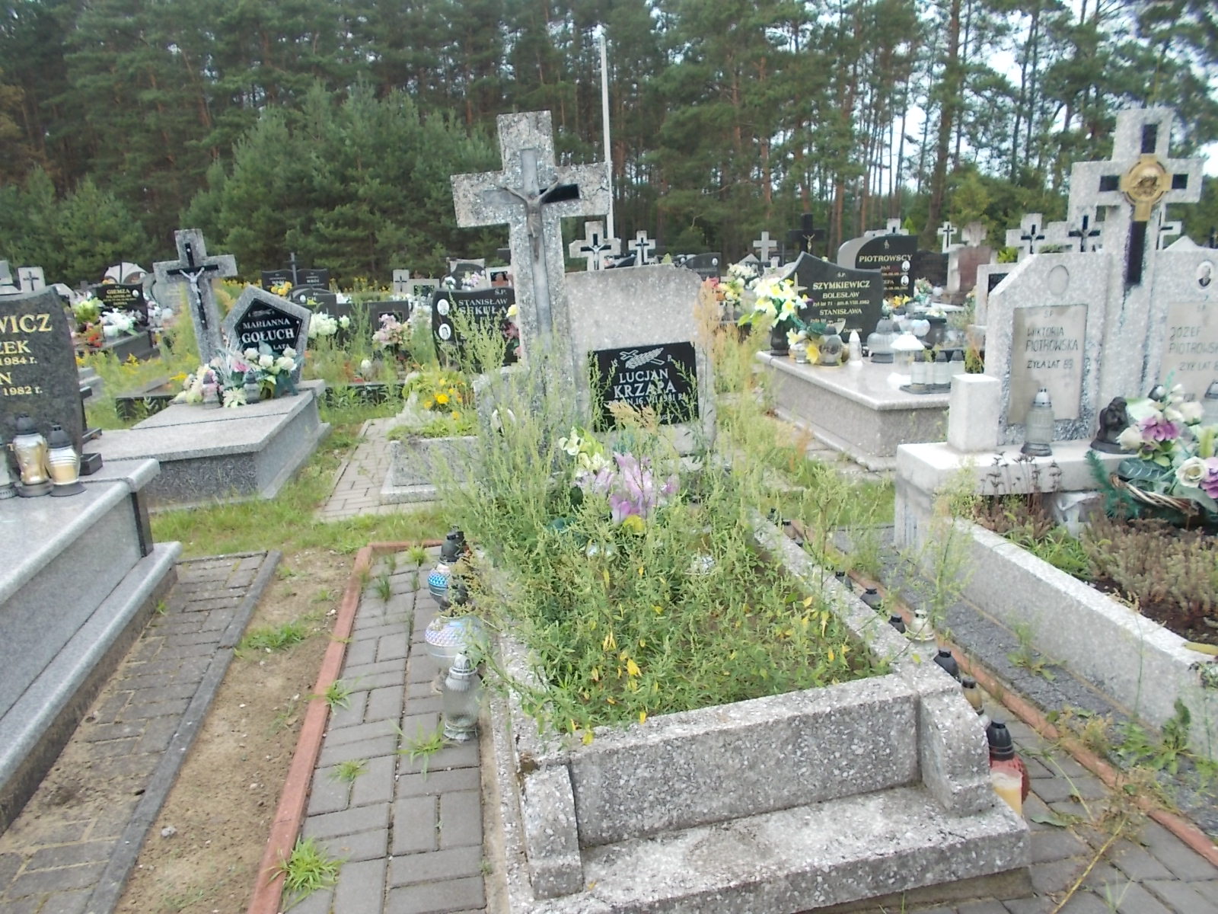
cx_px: 609
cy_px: 457
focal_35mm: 26
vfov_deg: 53.1
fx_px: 915
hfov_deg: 67.3
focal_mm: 4.6
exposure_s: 1/200
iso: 80
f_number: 3.2
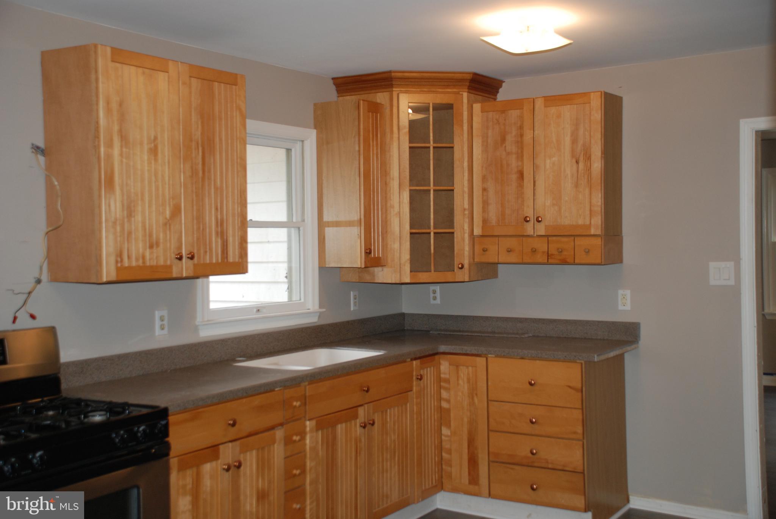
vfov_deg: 32.0
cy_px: 260
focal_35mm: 42
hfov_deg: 46.4
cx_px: 388
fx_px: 906
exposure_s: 1/60
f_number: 4
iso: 320
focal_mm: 28
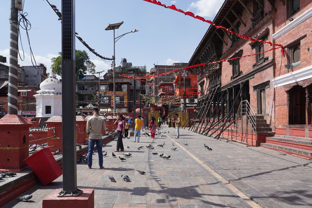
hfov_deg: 73.7
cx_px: 156
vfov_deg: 53.1
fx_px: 208
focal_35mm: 24
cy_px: 104
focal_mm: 24
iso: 100
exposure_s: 1/100
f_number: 14
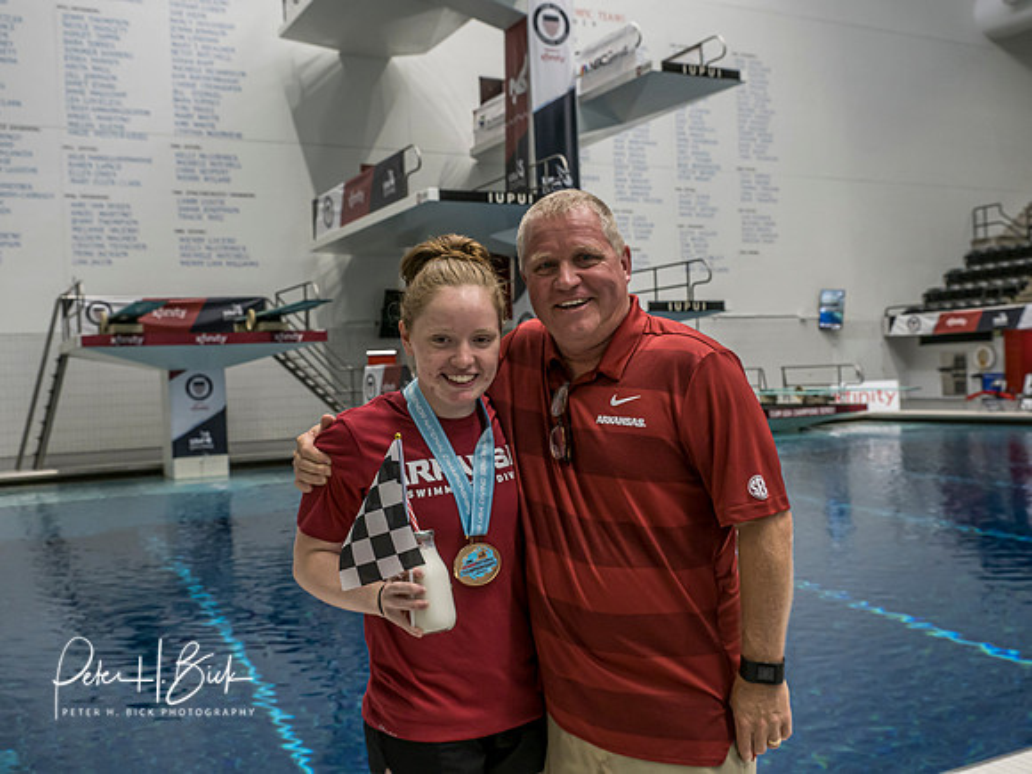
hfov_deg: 51.4
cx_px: 516
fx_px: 1073
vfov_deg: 39.7
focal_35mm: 36
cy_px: 387
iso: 500
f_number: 4
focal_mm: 18
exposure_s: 1/160
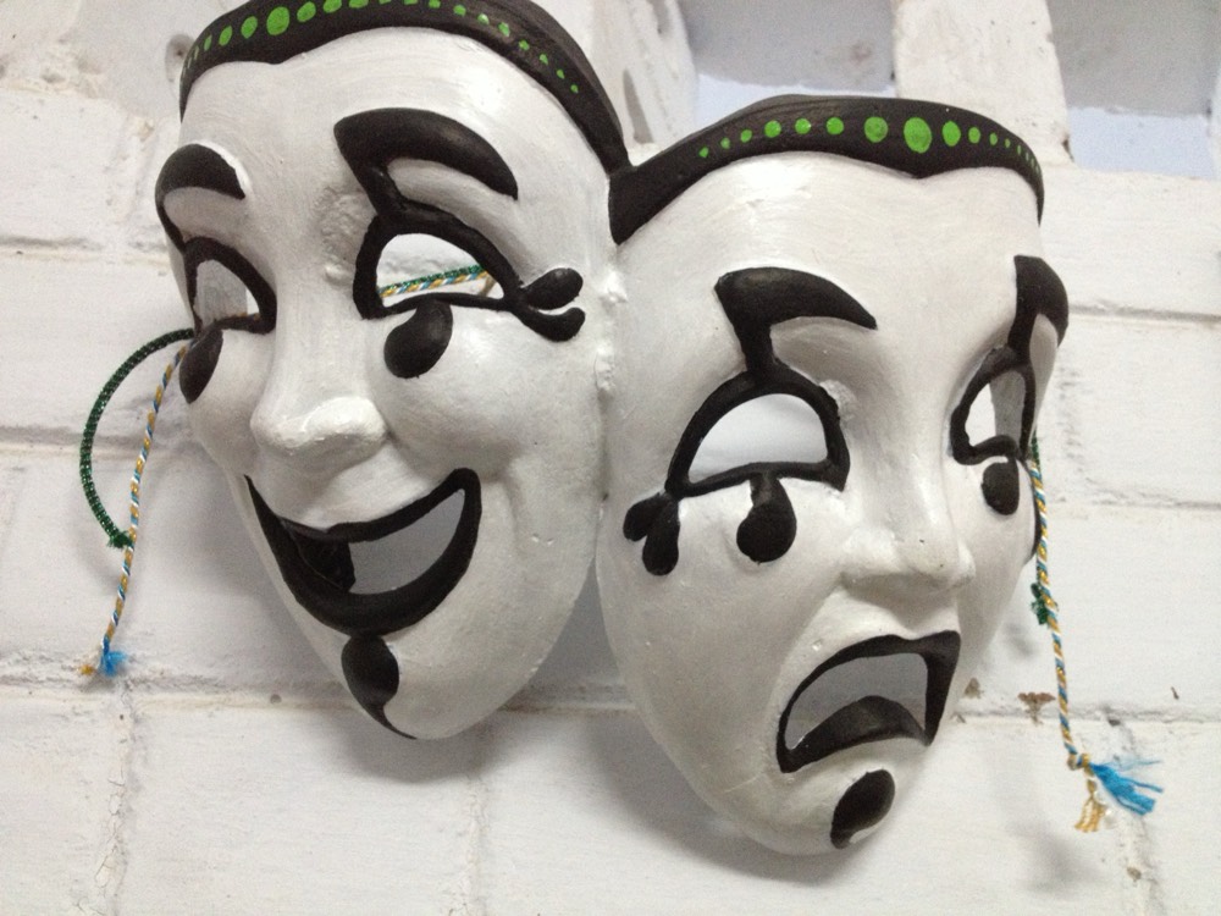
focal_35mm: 35
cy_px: 458
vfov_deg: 40.7
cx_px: 610
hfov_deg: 52.6
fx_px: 1235
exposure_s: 1/20
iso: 320
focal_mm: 4.28
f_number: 2.4
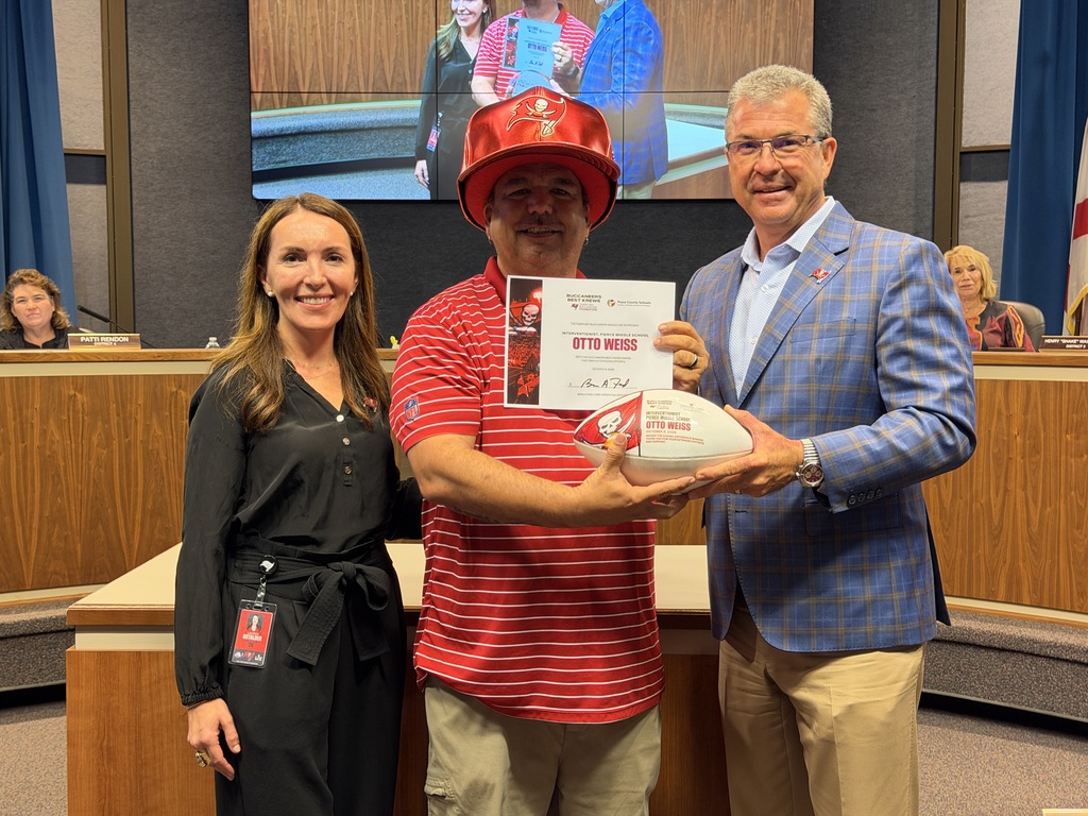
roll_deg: +0.1
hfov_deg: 39.7
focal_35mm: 48
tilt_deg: -3.8
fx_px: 1509
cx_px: 544
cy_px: 408
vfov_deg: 30.3
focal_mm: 6.76
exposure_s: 1/40
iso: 400
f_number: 1.78
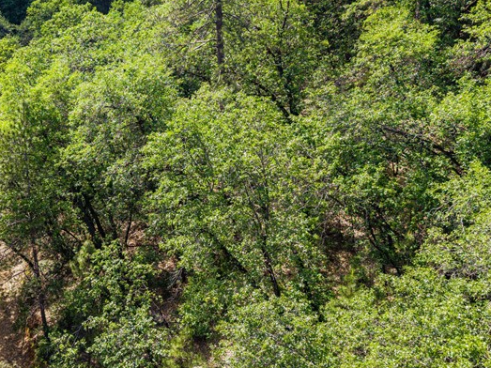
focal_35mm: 47
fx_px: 667
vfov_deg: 30.7
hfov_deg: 39.5
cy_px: 132
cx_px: 131
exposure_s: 1/1250
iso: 100
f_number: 1.8
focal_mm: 8.67
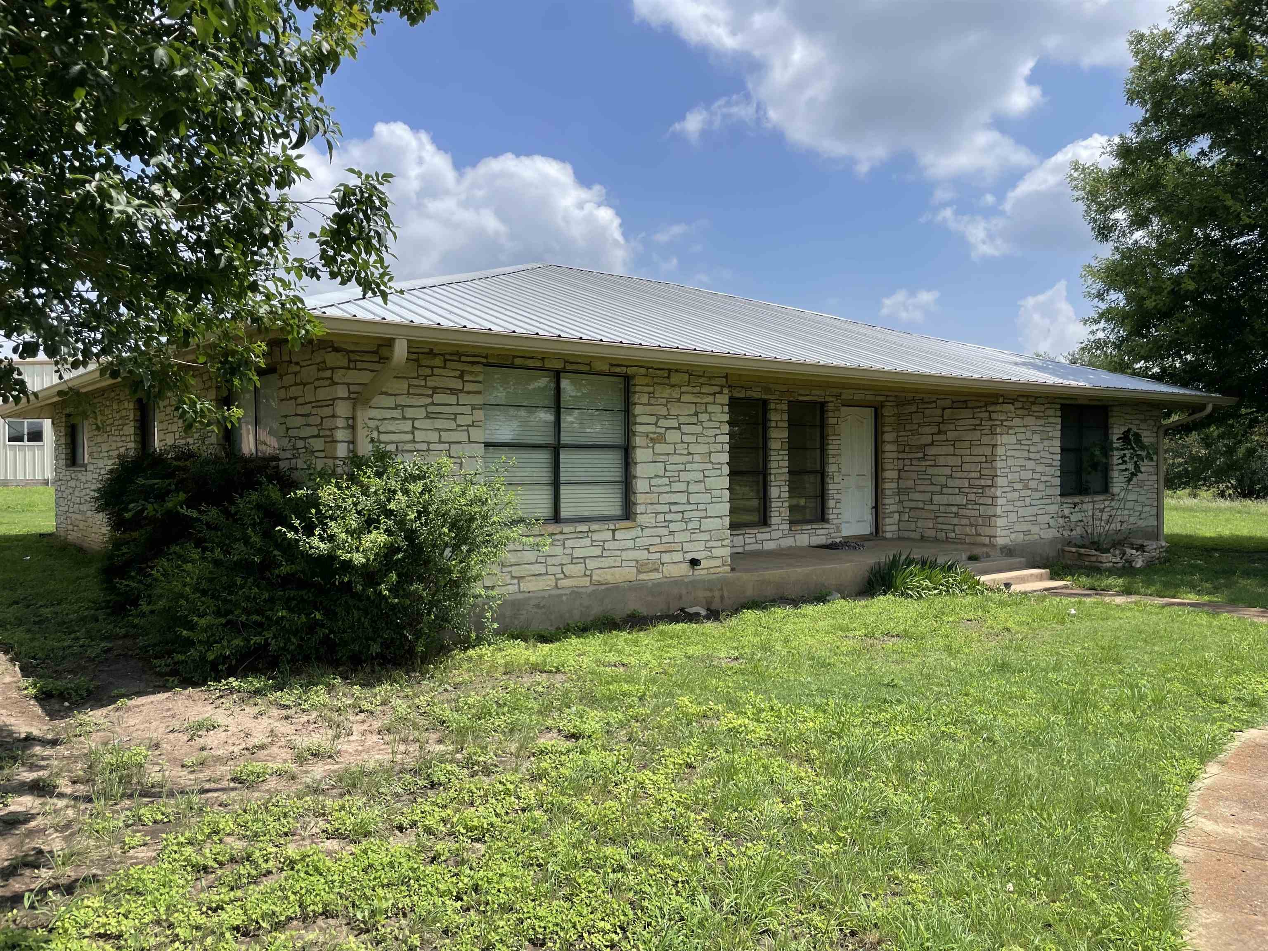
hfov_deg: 67.3
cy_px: 476
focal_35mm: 26
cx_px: 634
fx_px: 952
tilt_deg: -1.0
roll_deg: +0.8
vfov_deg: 53.1
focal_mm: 4.2
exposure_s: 1/3731
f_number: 1.6
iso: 32
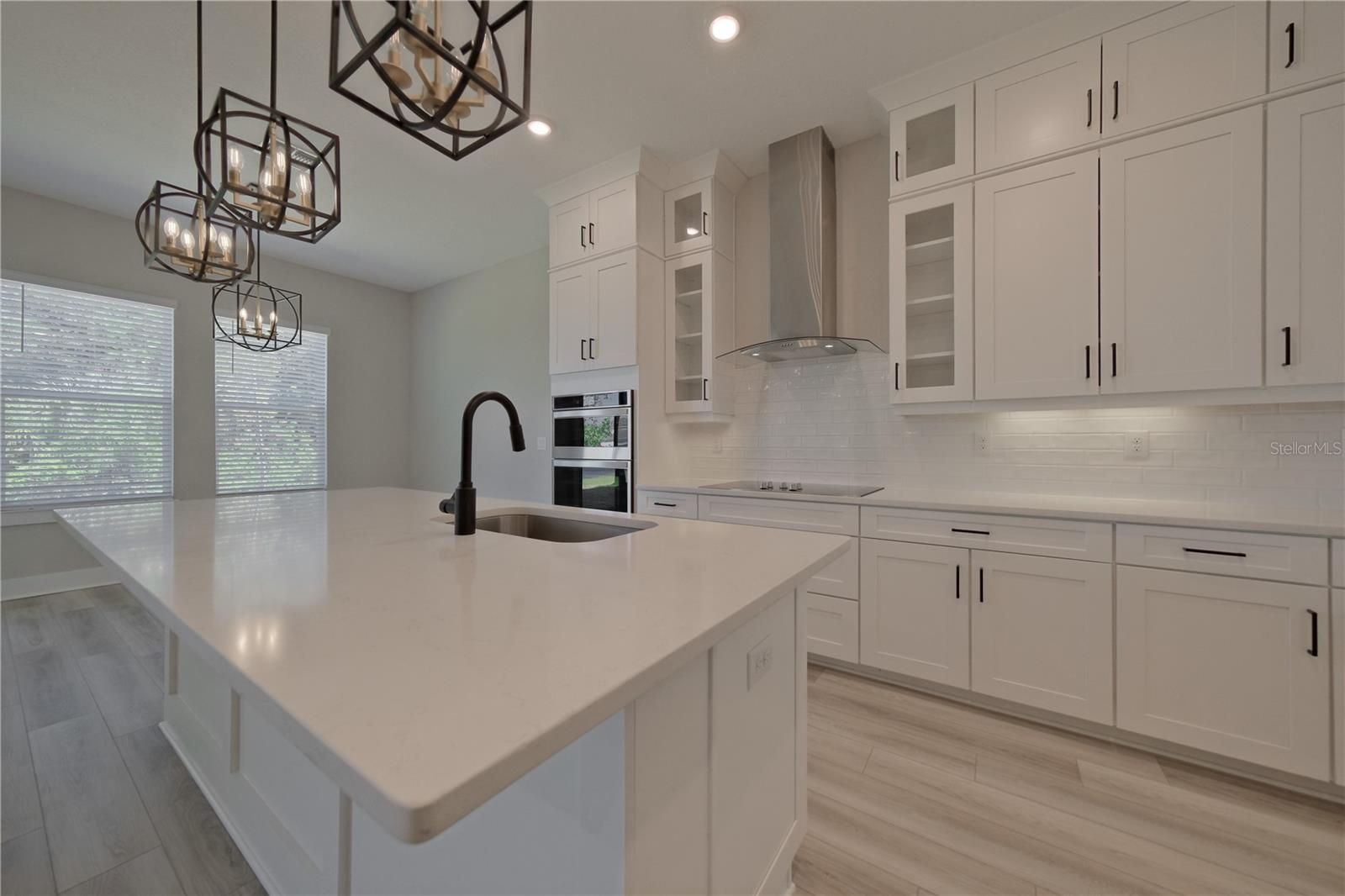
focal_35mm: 12
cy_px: 448
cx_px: 672
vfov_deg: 90.0
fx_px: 448
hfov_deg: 112.6
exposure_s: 1/250
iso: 640
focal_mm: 8
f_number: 4
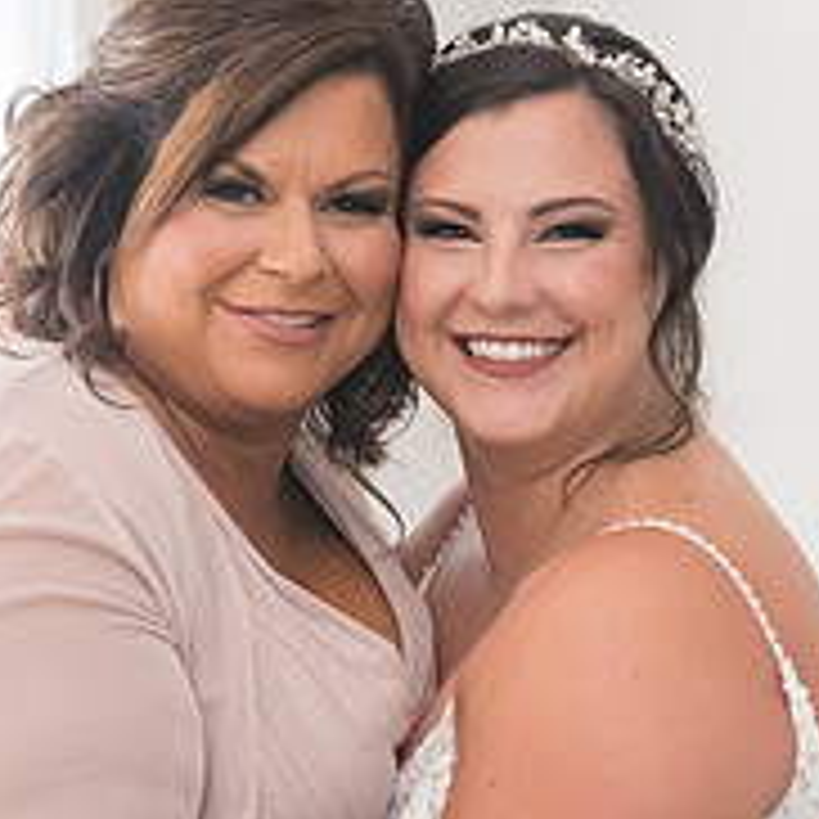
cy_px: 467
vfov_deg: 8.2
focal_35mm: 214
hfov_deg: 8.2
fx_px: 5728
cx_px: 398
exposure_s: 1/320
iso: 1250
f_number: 4.5
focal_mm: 50
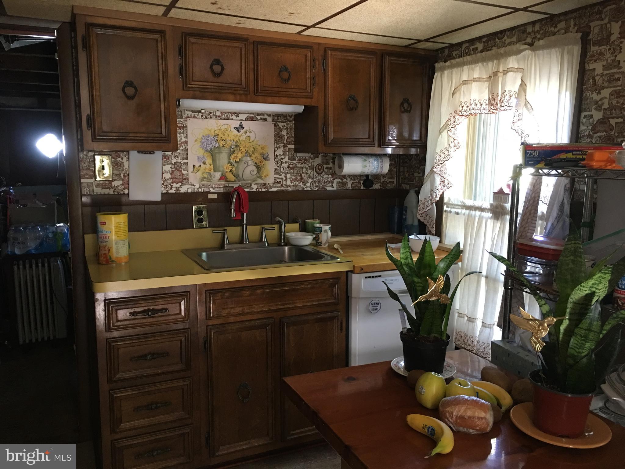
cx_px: 312
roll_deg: +0.2
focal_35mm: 29
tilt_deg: -7.6
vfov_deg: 48.2
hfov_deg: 61.7
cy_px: 234
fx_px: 524
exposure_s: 1/15
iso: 80
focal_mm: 4.15
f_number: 2.2
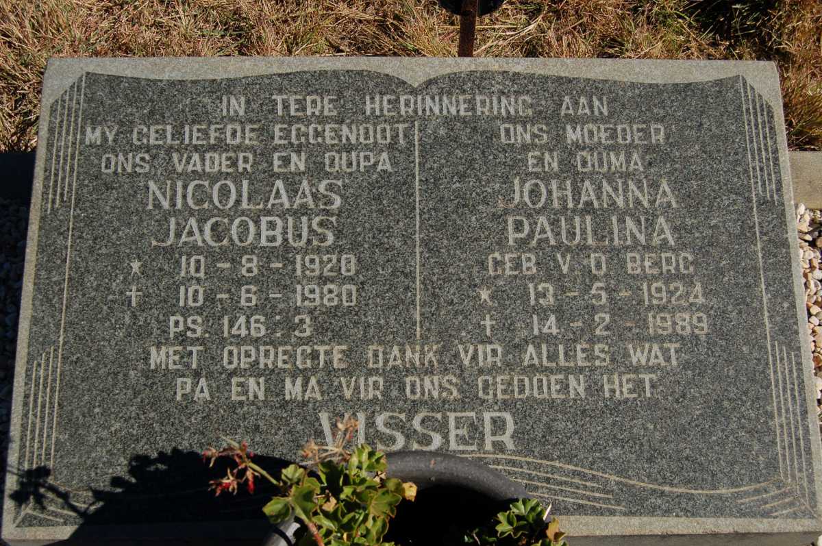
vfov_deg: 31.8
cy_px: 273
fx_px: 958
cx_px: 411
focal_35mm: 42
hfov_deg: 46.4
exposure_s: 1/640
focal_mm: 28
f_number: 6.3
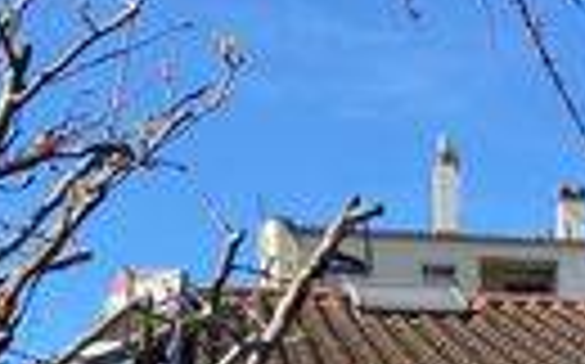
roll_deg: +1.1
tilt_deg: -7.5
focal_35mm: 127
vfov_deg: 8.9
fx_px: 2023
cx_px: 684
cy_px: 989
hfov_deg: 15.9
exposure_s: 1/1330
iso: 32
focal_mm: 4.25
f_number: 1.8
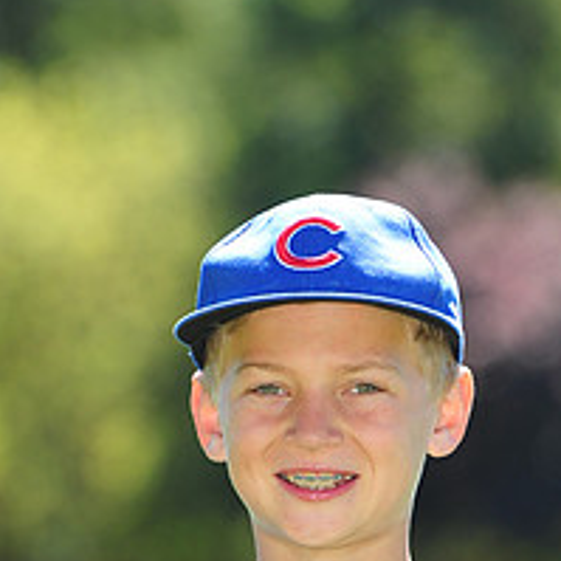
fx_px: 9058
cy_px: 620
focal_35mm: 494
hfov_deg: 3.5
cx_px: 313
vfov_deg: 3.5
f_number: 5
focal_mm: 200
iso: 320
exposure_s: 1/500
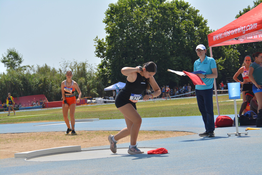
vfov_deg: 10.8
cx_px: 131
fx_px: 928
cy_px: 88
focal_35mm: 128
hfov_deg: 16.1
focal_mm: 85
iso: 400
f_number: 7.1
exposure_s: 1/2000
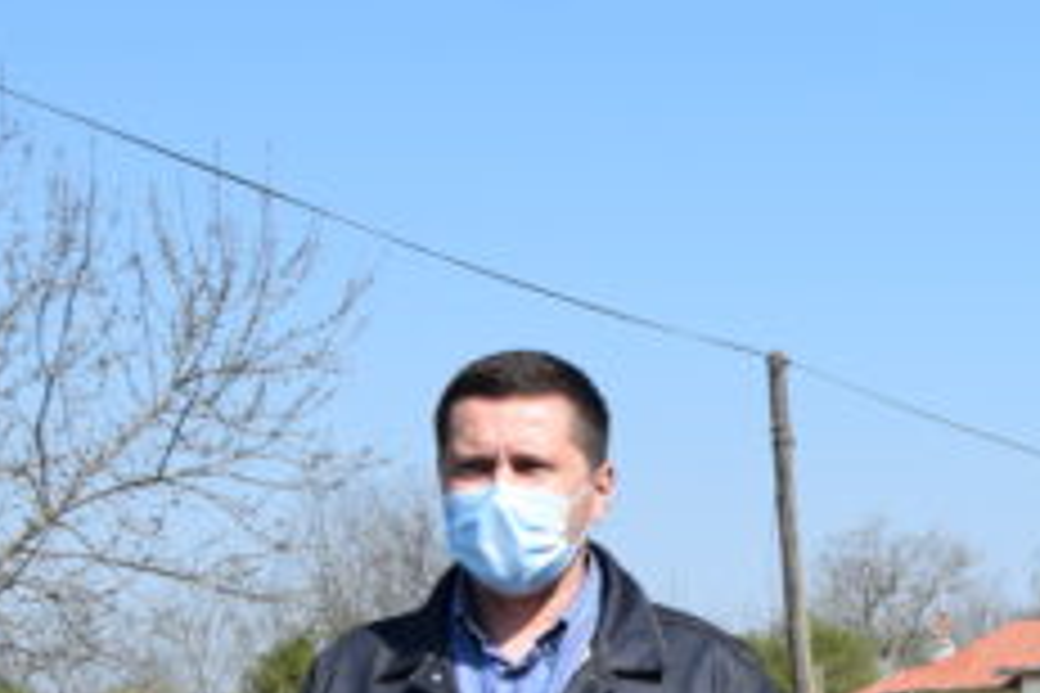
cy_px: 828
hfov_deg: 16.2
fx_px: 3380
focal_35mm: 117
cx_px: 1486
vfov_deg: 11.5
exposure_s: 1/320
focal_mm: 24
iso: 200
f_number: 9
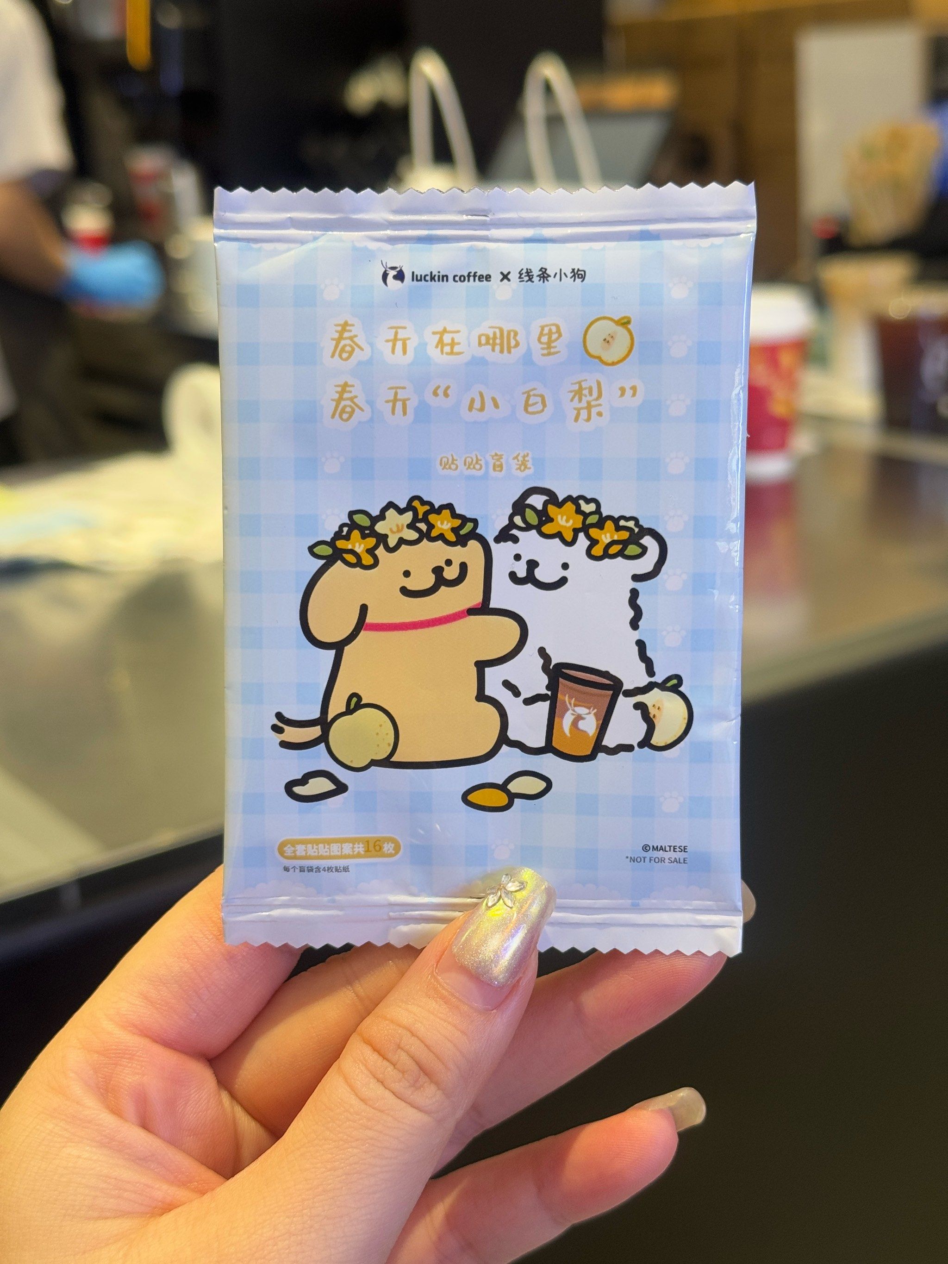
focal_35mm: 48
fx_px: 1752
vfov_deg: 39.7
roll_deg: +3.3
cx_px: 474
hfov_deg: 30.3
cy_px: 632
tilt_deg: -17.0
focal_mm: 6.76
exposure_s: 1/50
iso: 64
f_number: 1.78
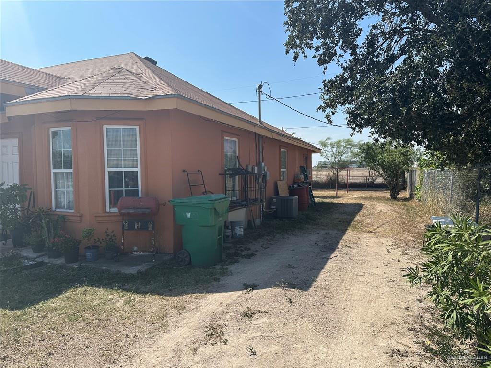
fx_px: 340
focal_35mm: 24
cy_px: 184
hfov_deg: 71.6
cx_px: 246
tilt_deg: -2.5
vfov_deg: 56.8
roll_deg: +0.1
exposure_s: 1/5263
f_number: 1.78
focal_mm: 6.86
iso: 80
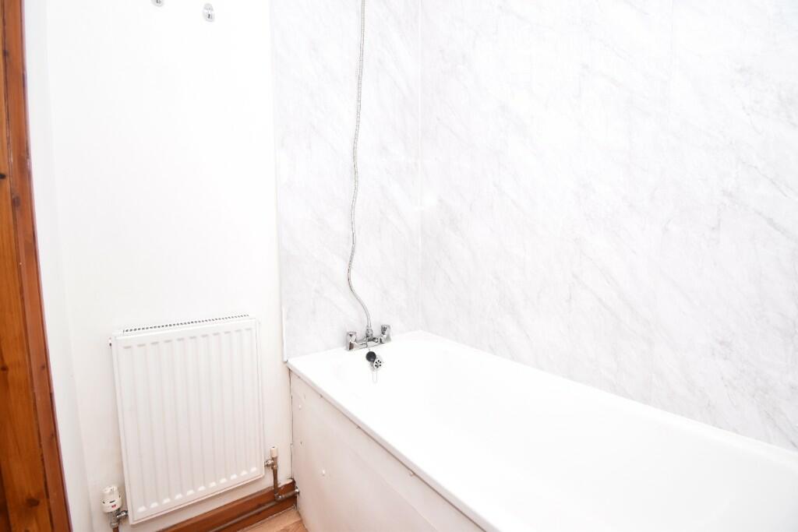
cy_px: 266
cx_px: 399
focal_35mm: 15
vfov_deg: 77.3
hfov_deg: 100.4
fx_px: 333
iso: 100
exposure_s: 1/60
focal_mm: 10
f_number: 4.5
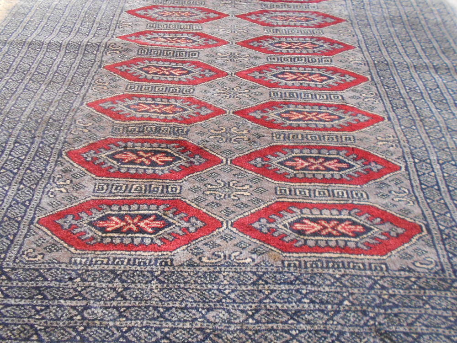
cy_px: 172
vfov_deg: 53.1
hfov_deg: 67.3
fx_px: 343
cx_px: 228
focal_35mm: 26
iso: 320
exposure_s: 1/250
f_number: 3.2
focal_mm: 4.6
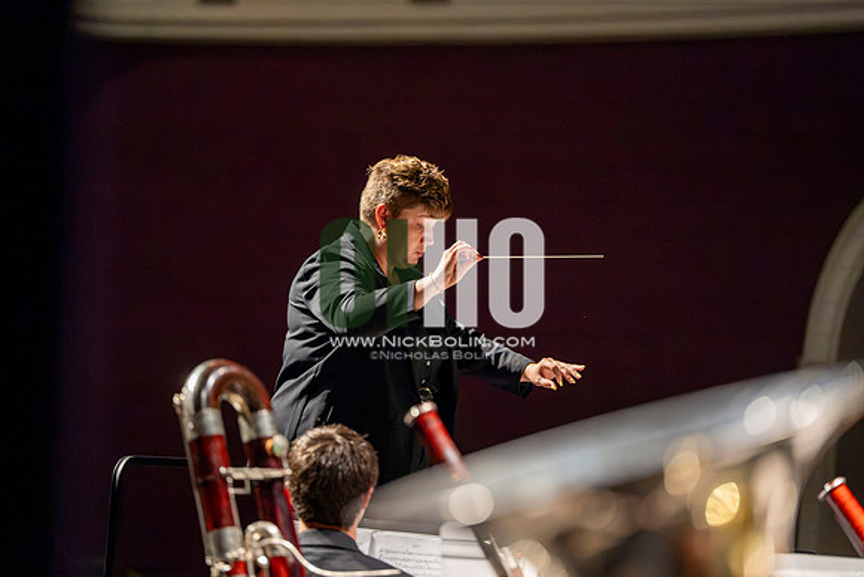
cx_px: 432
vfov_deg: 8.1
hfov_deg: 12.1
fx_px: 4081
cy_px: 288
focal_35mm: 170
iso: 12800
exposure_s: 1/640
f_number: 2.8
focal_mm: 170
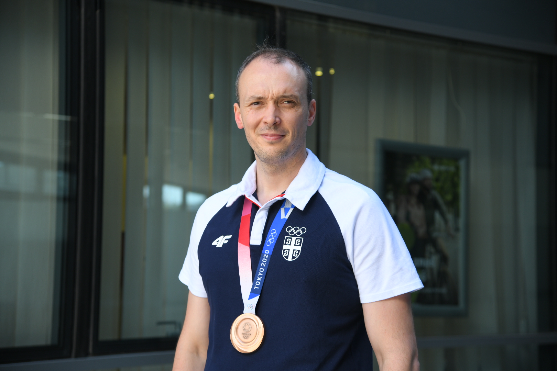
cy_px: 186
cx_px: 278
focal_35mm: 66
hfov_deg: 30.5
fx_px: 1021
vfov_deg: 20.6
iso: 400
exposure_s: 1/250
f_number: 4
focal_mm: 66
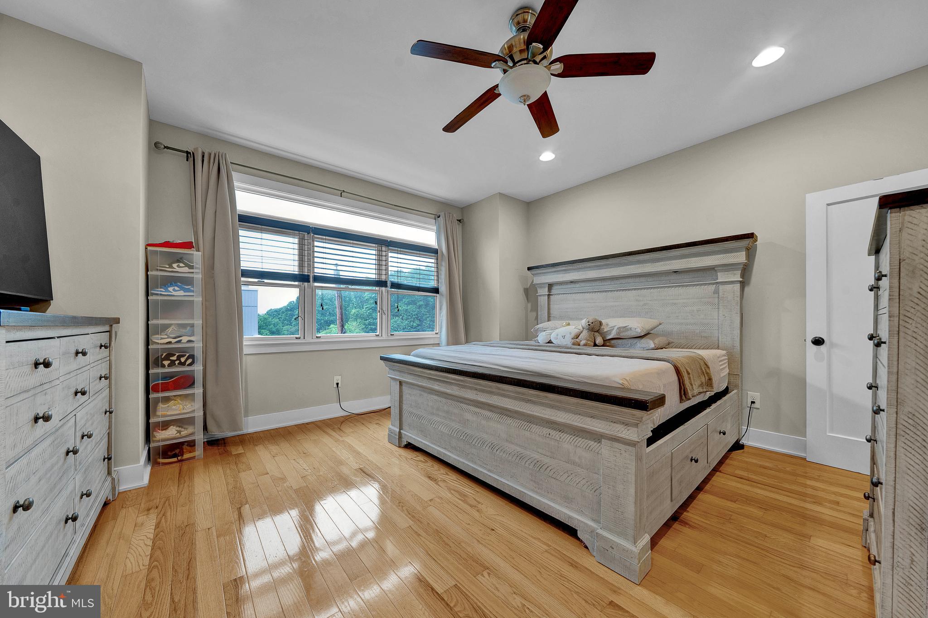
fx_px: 309
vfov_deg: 90.0
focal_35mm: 12
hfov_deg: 112.6
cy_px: 309
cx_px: 464
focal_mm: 12
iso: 200
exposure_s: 1/2.5
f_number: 8
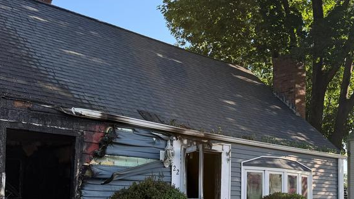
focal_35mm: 48
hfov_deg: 41.1
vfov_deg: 24.2
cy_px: 179
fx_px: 451
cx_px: 282
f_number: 1.78
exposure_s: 1/1018
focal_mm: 6.76
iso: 100
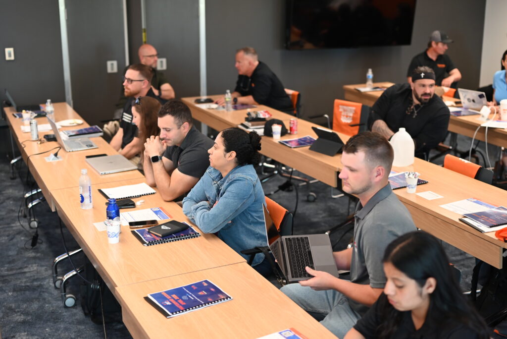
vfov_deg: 27.0
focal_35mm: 50
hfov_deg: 39.6
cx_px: 254
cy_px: 170
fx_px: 705
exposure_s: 1/200
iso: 1250
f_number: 2.2
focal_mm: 50
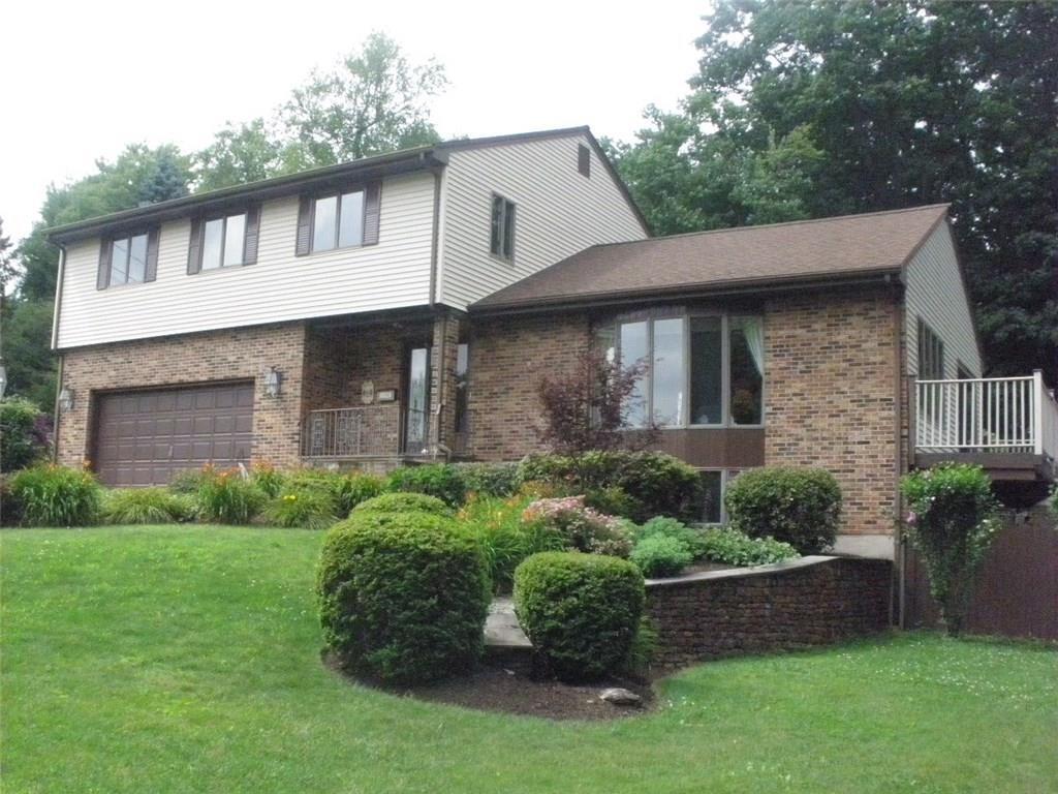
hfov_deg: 51.4
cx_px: 529
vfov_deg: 39.7
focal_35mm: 36
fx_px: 1100
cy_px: 397
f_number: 5.6
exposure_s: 1/2000
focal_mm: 6.3
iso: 1600
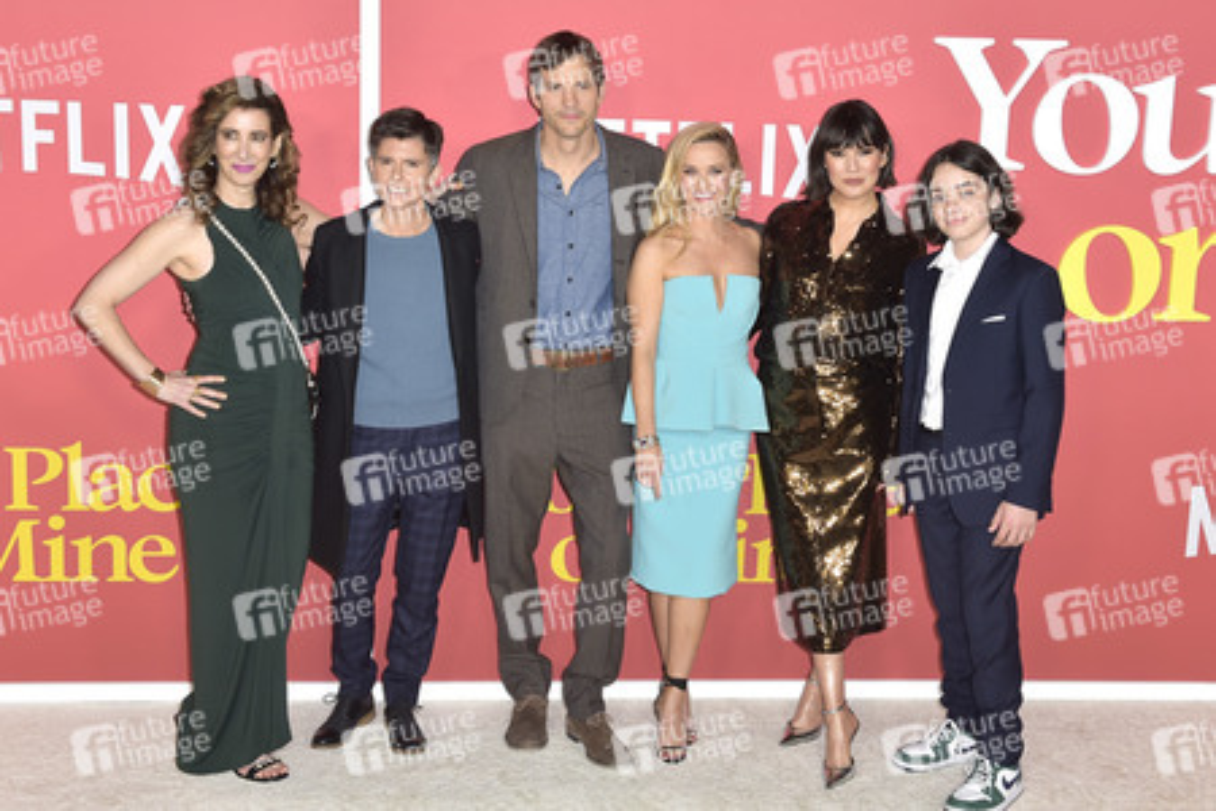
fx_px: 1486
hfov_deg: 44.5
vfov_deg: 30.5
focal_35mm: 44
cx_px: 608
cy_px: 406
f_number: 6.3
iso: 640
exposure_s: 1/250
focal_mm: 44
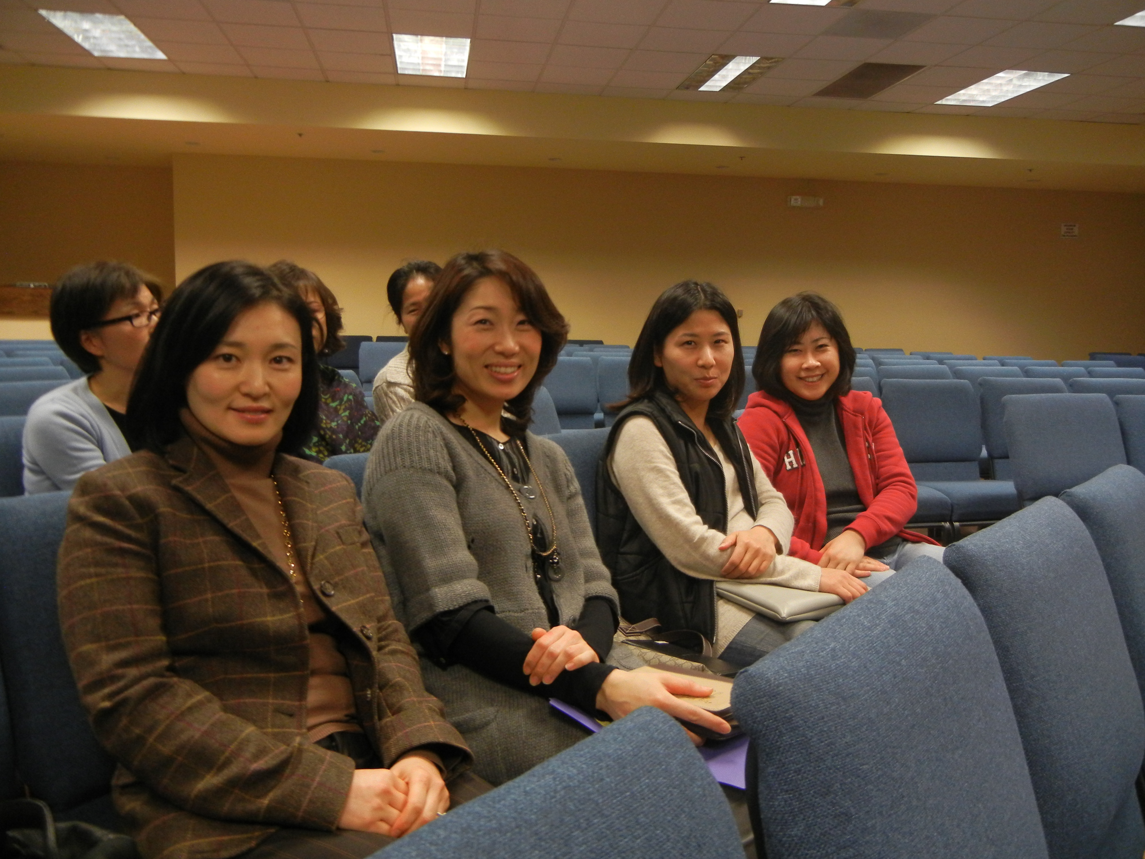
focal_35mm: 30
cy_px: 430
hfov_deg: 60.0
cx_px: 572
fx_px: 992
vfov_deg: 46.8
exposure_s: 1/21.1
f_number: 3.5
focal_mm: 5.4
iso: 400
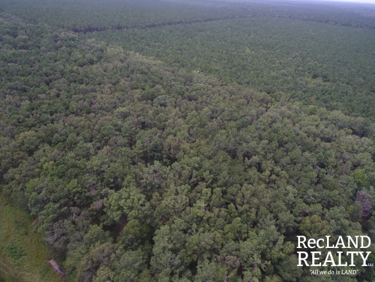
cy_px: 141
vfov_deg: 66.0
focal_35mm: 20
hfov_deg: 81.7
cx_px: 188
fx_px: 217
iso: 100
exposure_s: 1/221
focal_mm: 3.61
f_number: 2.8
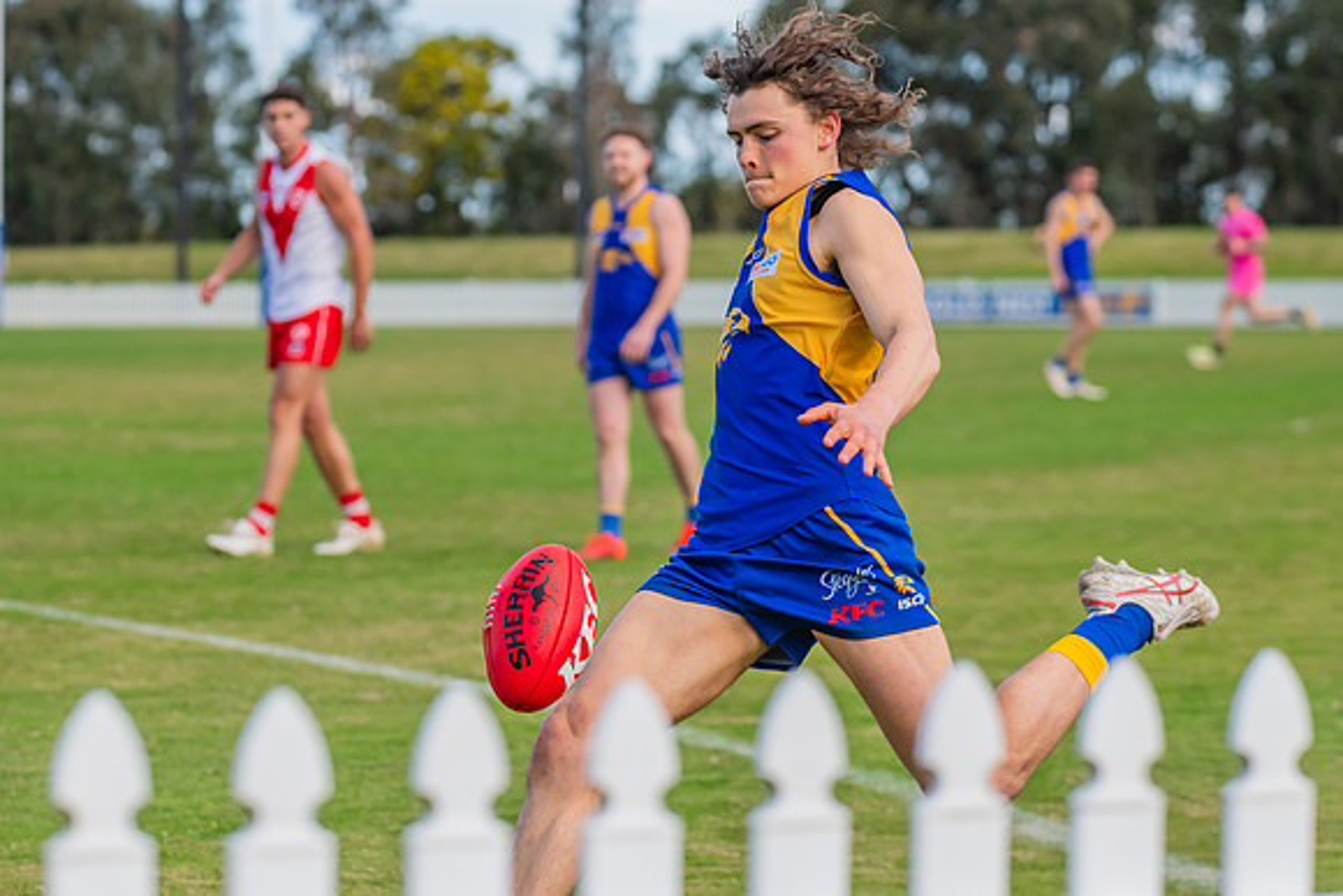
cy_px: 448
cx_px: 672
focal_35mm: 177
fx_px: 6608
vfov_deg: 7.8
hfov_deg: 11.6
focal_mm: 170
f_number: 6.3
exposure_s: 1/1250
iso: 800
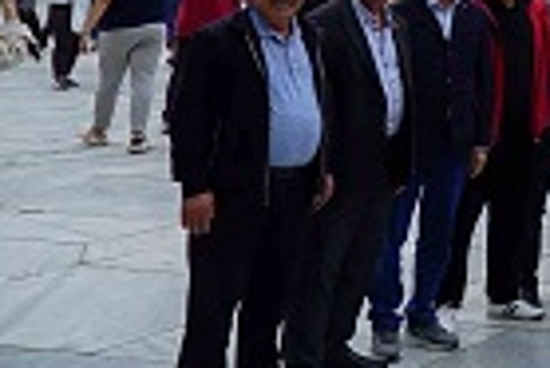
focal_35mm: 92
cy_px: -233
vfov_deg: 13.7
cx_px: 1199
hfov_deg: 15.7
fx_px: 1407
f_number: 9
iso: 100
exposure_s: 1/80
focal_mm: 16
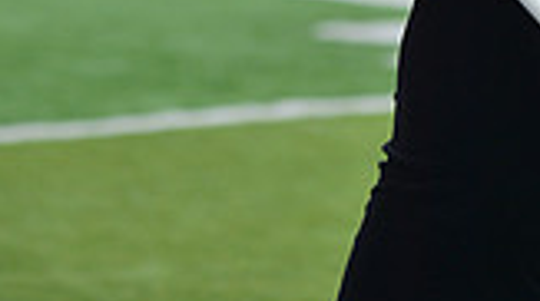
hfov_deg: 4.0
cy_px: -334
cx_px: 379
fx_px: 7661
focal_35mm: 536
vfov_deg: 2.2
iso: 200
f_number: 5.6
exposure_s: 1/800
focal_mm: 185
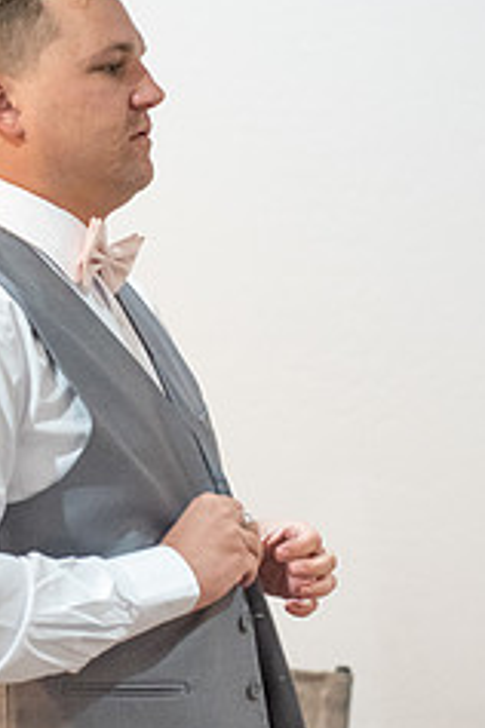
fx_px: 1920
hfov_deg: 14.4
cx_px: 153
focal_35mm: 95
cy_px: 378
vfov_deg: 21.5
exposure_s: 1/160
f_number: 2.8
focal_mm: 50
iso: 2500
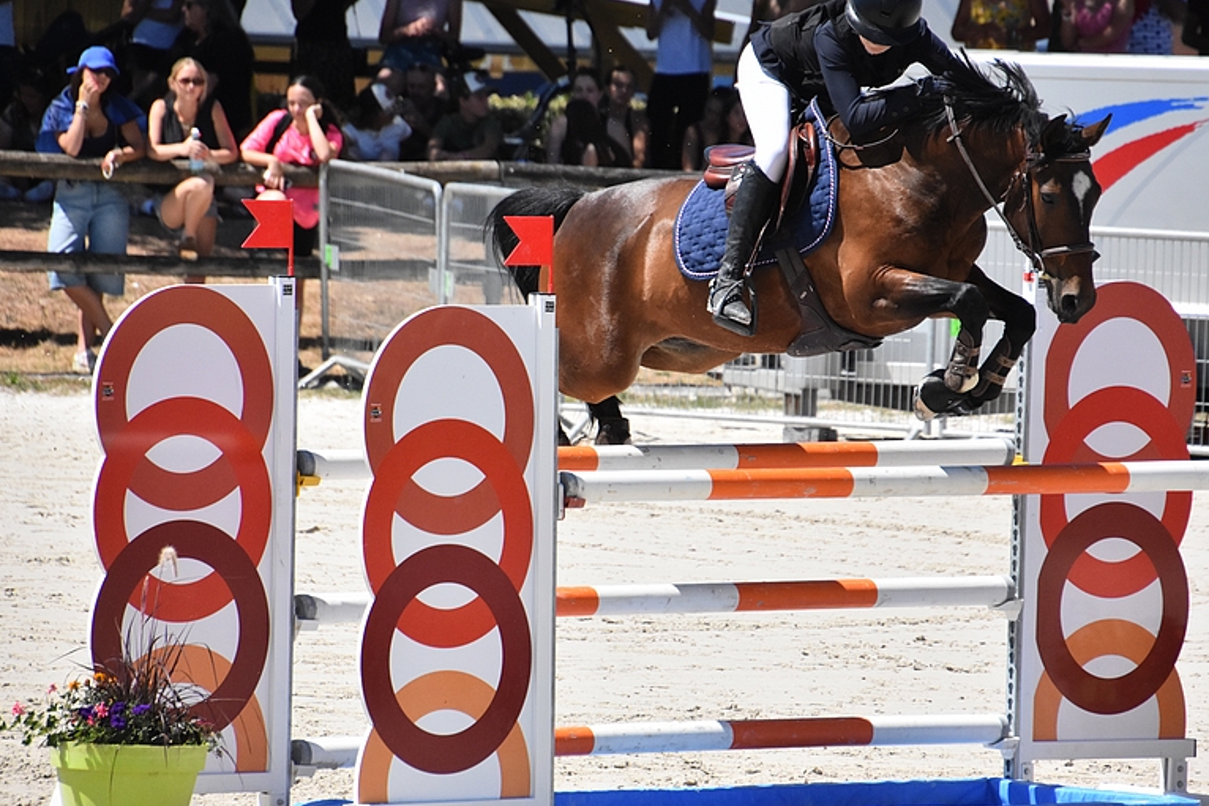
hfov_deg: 4.8
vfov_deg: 3.2
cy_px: 376
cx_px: 676
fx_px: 14476
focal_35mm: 431
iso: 2000
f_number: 6.3
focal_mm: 250
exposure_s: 1/8000
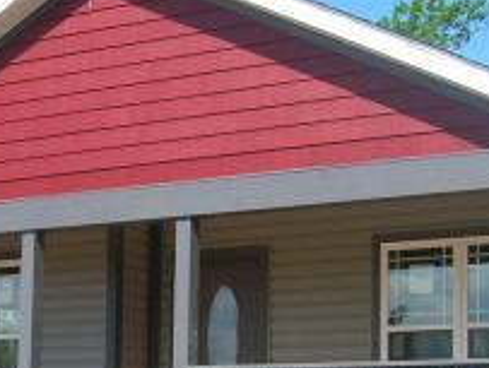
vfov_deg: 15.2
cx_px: 241
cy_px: 274
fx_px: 1373
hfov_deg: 20.2
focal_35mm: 97
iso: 50
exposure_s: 1/256
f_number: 4.9
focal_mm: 5.7
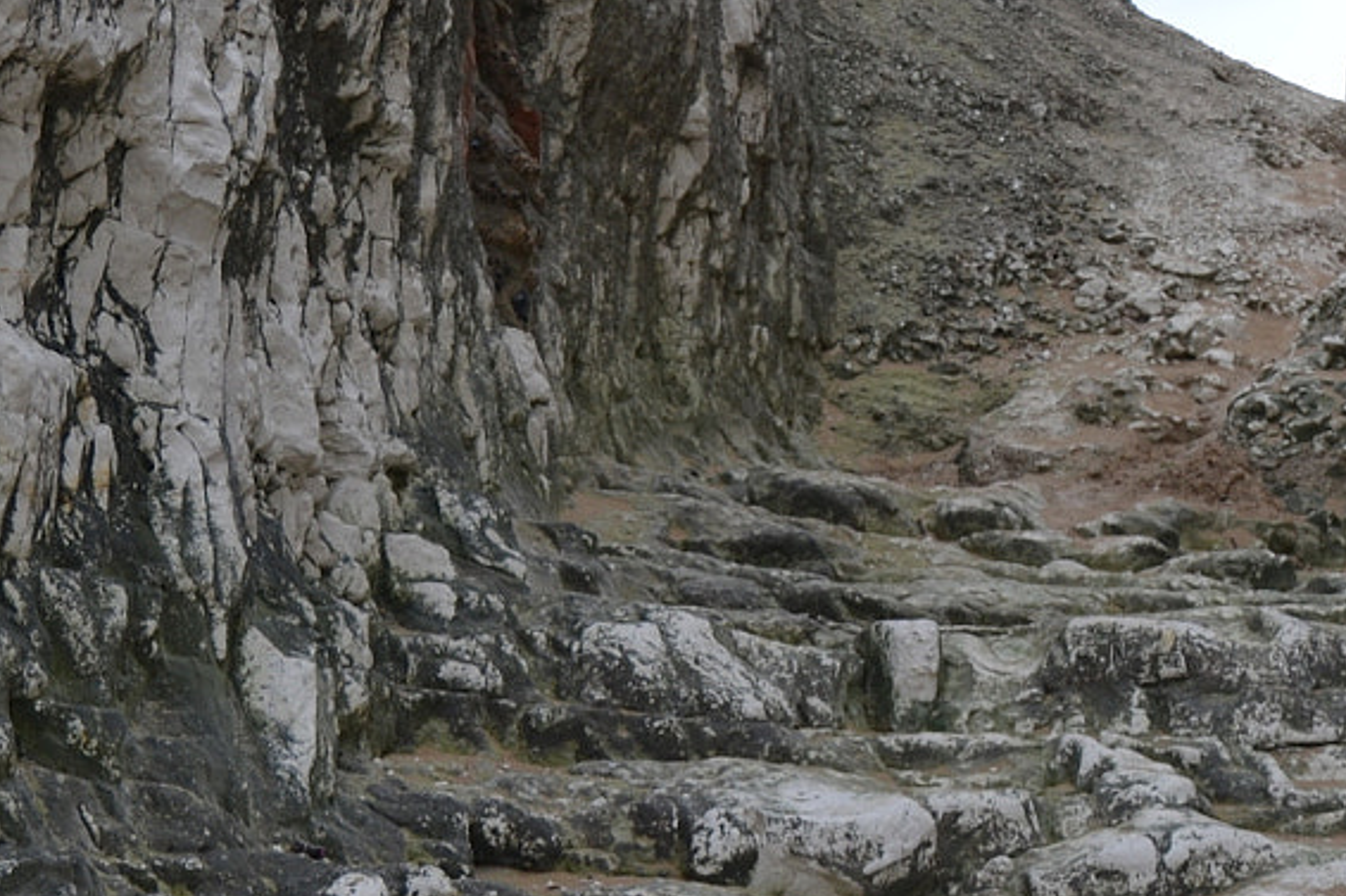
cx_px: 1332
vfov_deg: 11.9
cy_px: 48
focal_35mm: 114
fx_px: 4276
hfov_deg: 17.5
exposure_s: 1/125
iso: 100
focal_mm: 27
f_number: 5.6
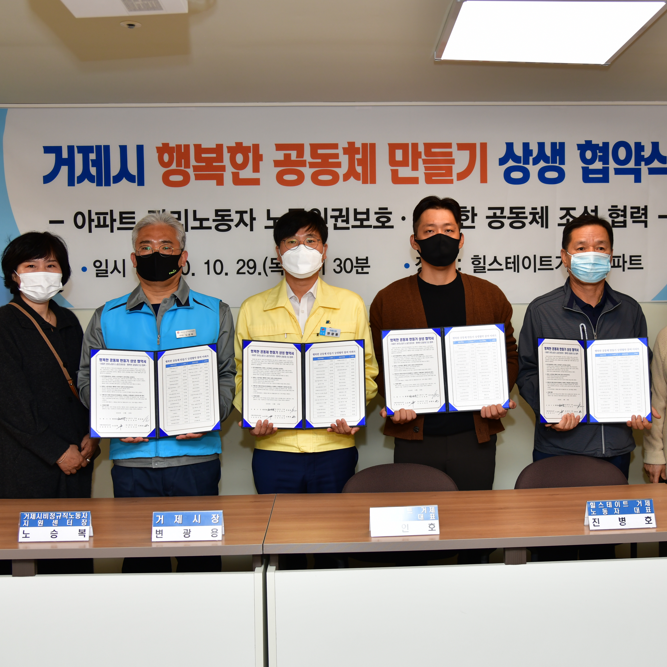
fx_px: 850
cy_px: 330
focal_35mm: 39
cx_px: 369
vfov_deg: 42.8
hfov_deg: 42.8
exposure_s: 1/250
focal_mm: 30
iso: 400
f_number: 4
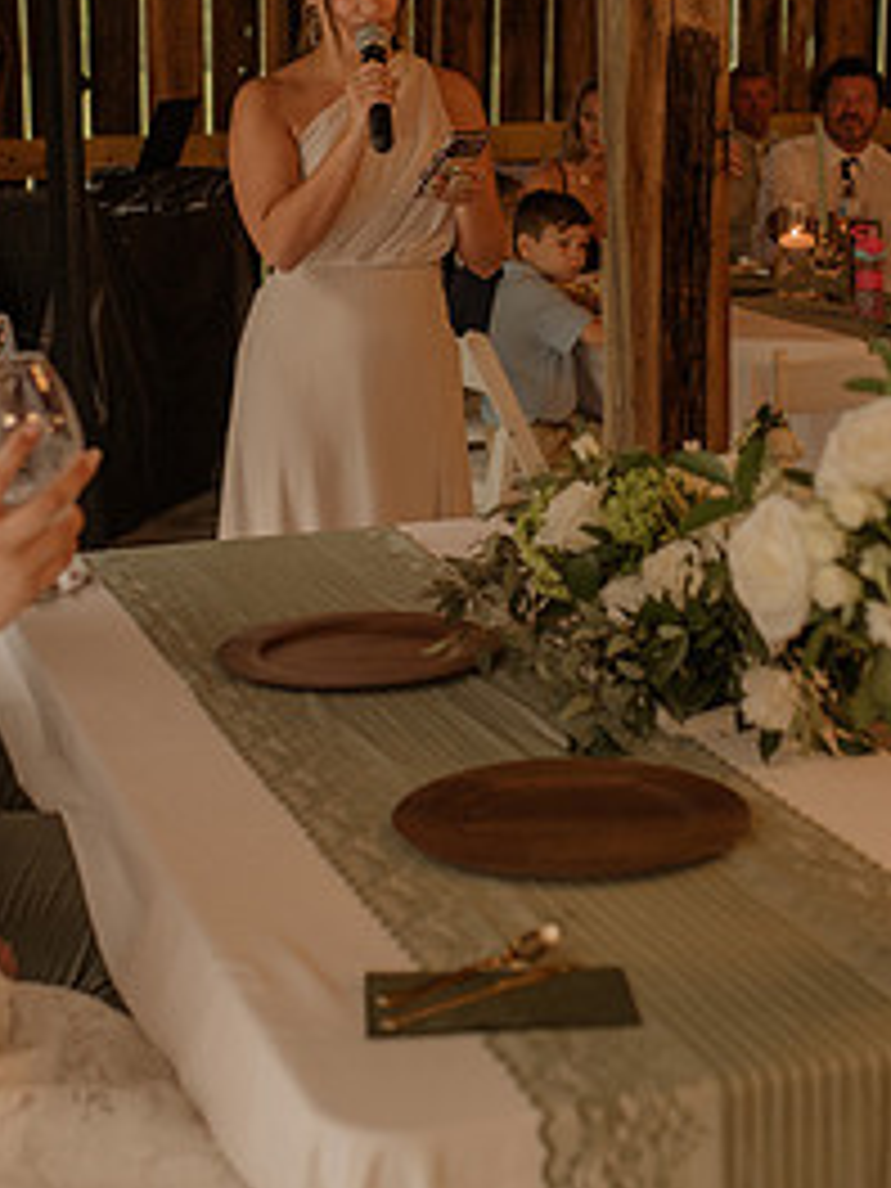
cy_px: 328
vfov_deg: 26.1
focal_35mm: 74
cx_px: 472
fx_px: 2540
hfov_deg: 19.9
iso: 640
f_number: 2.5
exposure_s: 1/200
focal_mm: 35
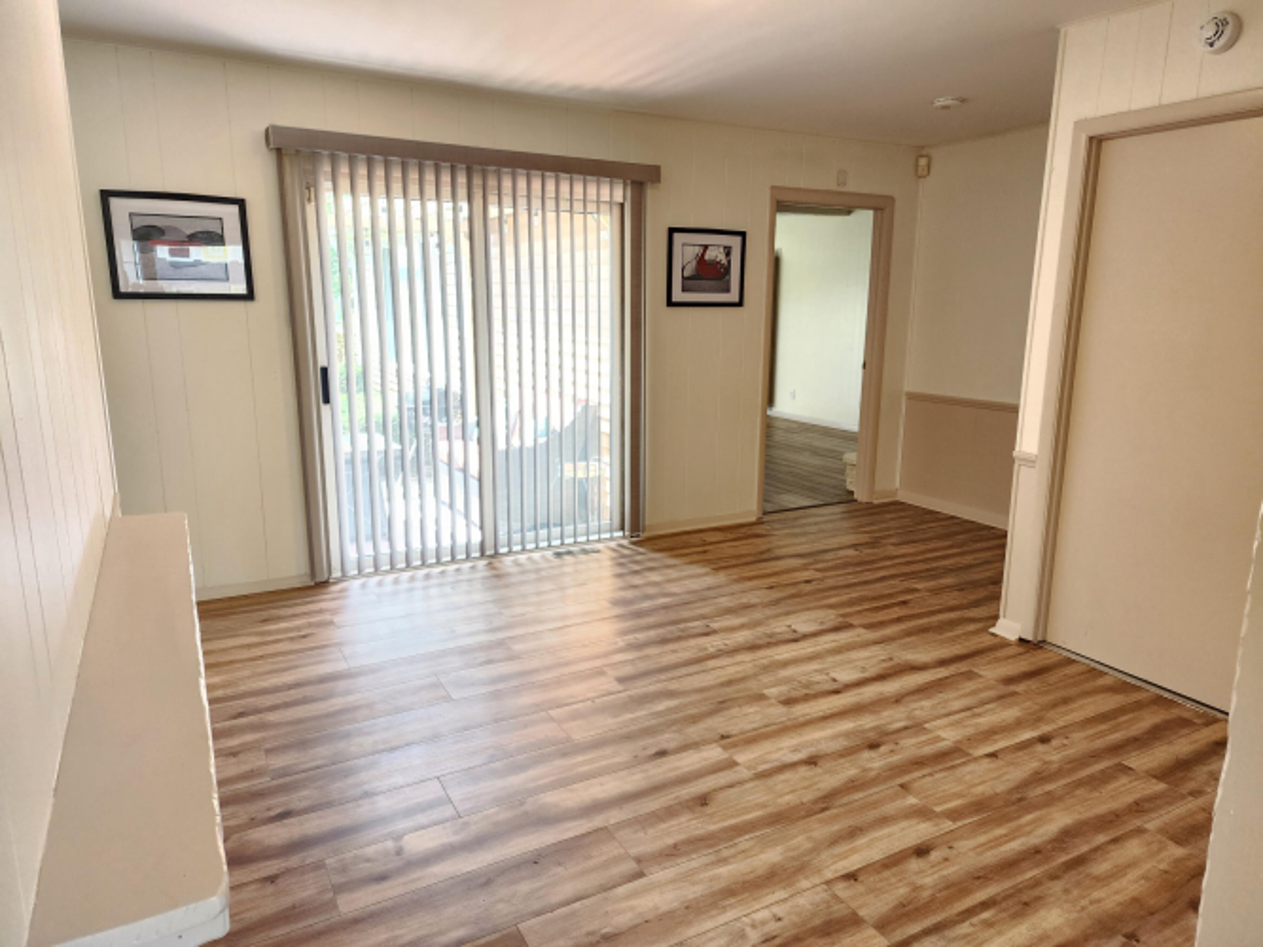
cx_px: 632
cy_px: 474
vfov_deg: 58.9
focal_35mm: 23
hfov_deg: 73.9
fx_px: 839
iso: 320
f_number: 1.8
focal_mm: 6.4
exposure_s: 1/120
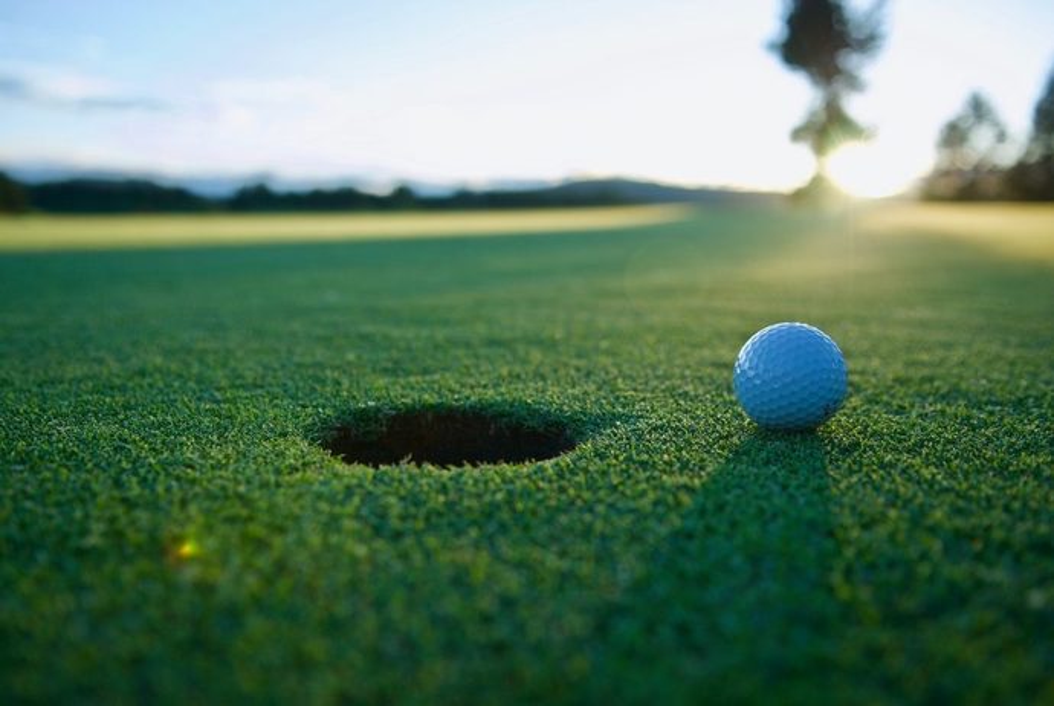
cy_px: 353
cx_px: 527
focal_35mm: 33
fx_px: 967
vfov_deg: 40.1
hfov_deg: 57.2
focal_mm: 22
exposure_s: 1/100
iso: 100
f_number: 2.8
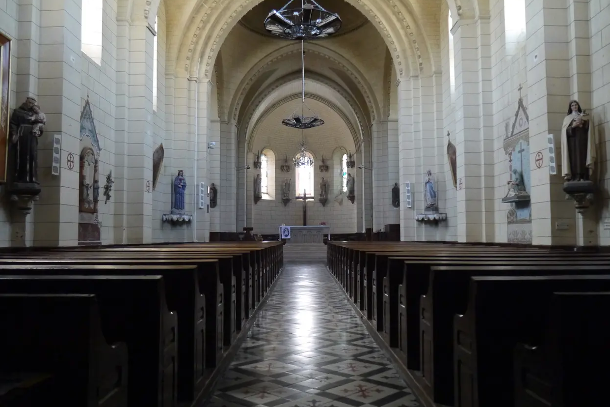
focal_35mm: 30
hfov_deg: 61.9
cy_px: 196
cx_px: 314
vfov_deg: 43.6
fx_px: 508
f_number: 3.5
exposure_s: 1/50
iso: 1600
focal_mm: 14
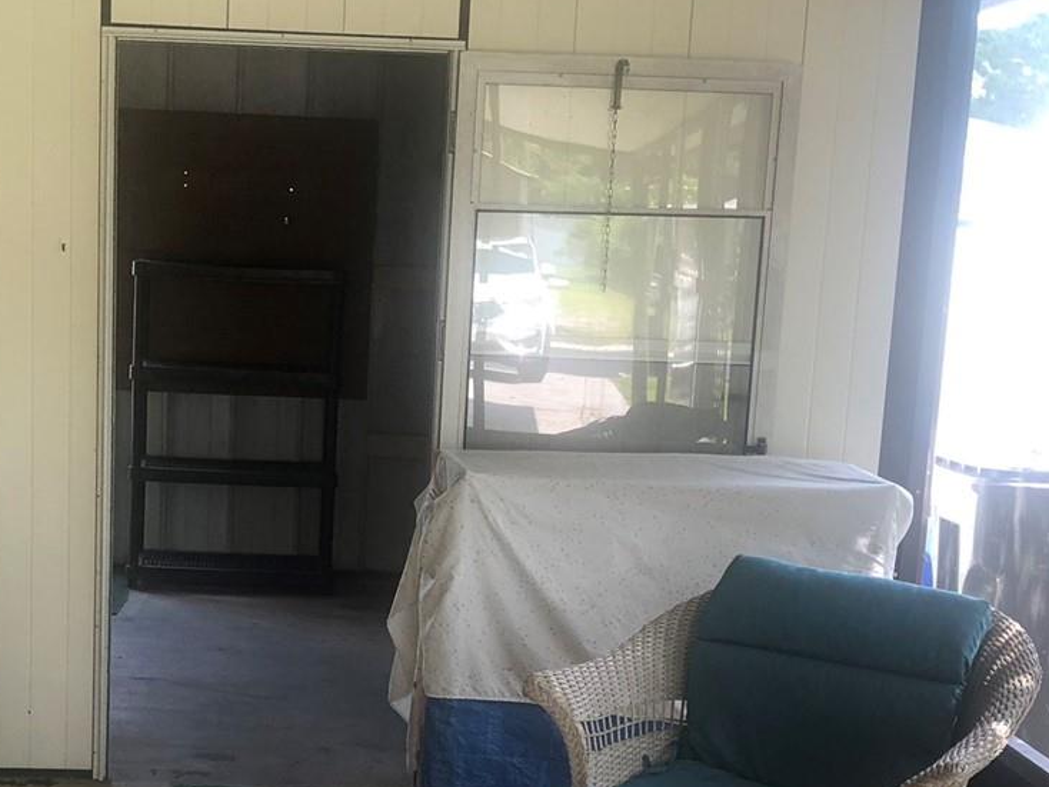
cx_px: 299
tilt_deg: -9.6
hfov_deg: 31.3
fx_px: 1849
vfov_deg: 23.9
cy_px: 544
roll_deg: -1.3
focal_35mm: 61
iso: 25
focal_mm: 4
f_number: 1.8
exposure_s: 1/40
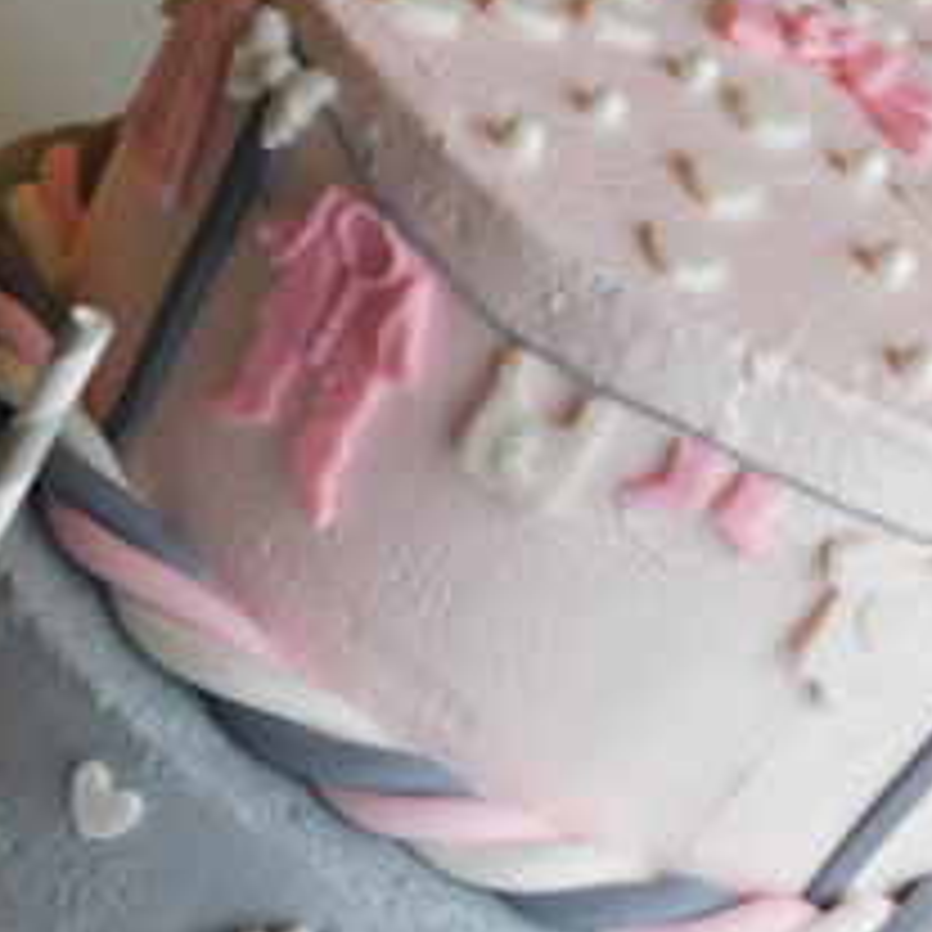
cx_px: 207
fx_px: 2924
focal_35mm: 96
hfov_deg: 18.0
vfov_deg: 18.1
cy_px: 633
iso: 400
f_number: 3.7
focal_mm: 8
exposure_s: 1/13
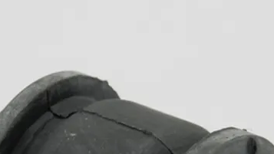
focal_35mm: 200
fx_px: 1453
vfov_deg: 6.0
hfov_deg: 10.8
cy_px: 214
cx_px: 112
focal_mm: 14.6
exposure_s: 1/100
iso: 200
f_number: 4.2
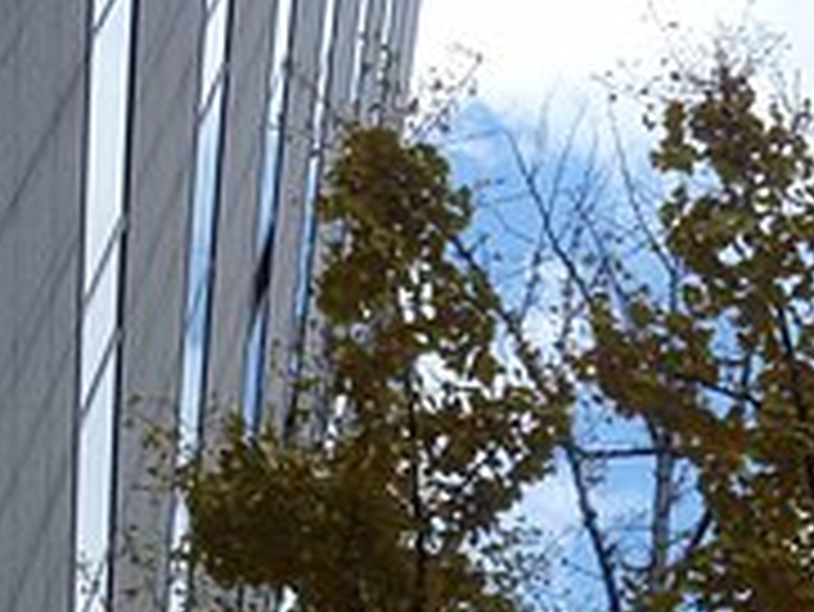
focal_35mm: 99
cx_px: 648
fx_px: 2330
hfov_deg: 19.6
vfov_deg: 14.9
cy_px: 459
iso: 100
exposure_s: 1/160
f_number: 4.5
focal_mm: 6.3
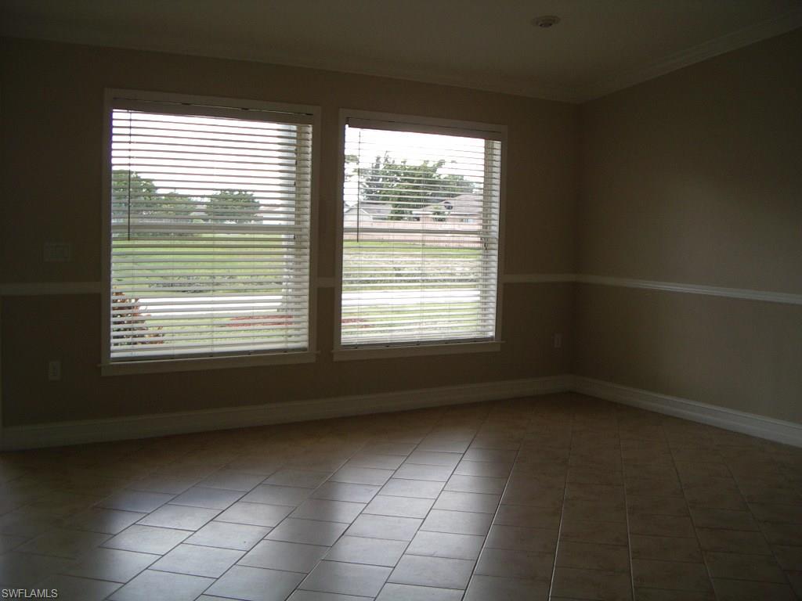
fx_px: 880
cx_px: 401
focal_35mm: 38
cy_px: 300
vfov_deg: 37.7
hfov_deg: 49.0
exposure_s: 1/160
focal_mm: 5.8
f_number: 2.6
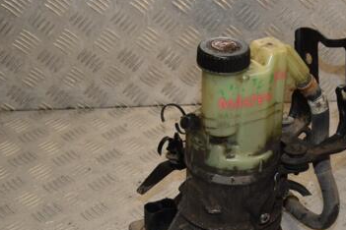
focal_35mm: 77
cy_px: 158
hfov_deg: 26.0
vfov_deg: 17.7
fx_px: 740
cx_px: 254
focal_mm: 30
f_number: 8
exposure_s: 1/200
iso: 800
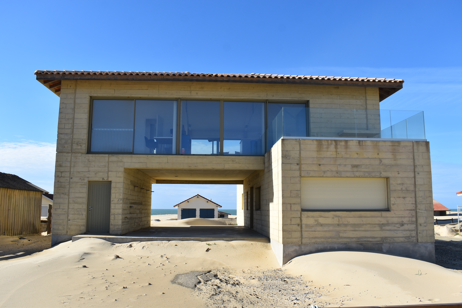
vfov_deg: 43.6
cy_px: 154
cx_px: 231
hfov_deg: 61.9
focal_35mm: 30
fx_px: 385
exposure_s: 1/250
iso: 100
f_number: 8
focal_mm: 20
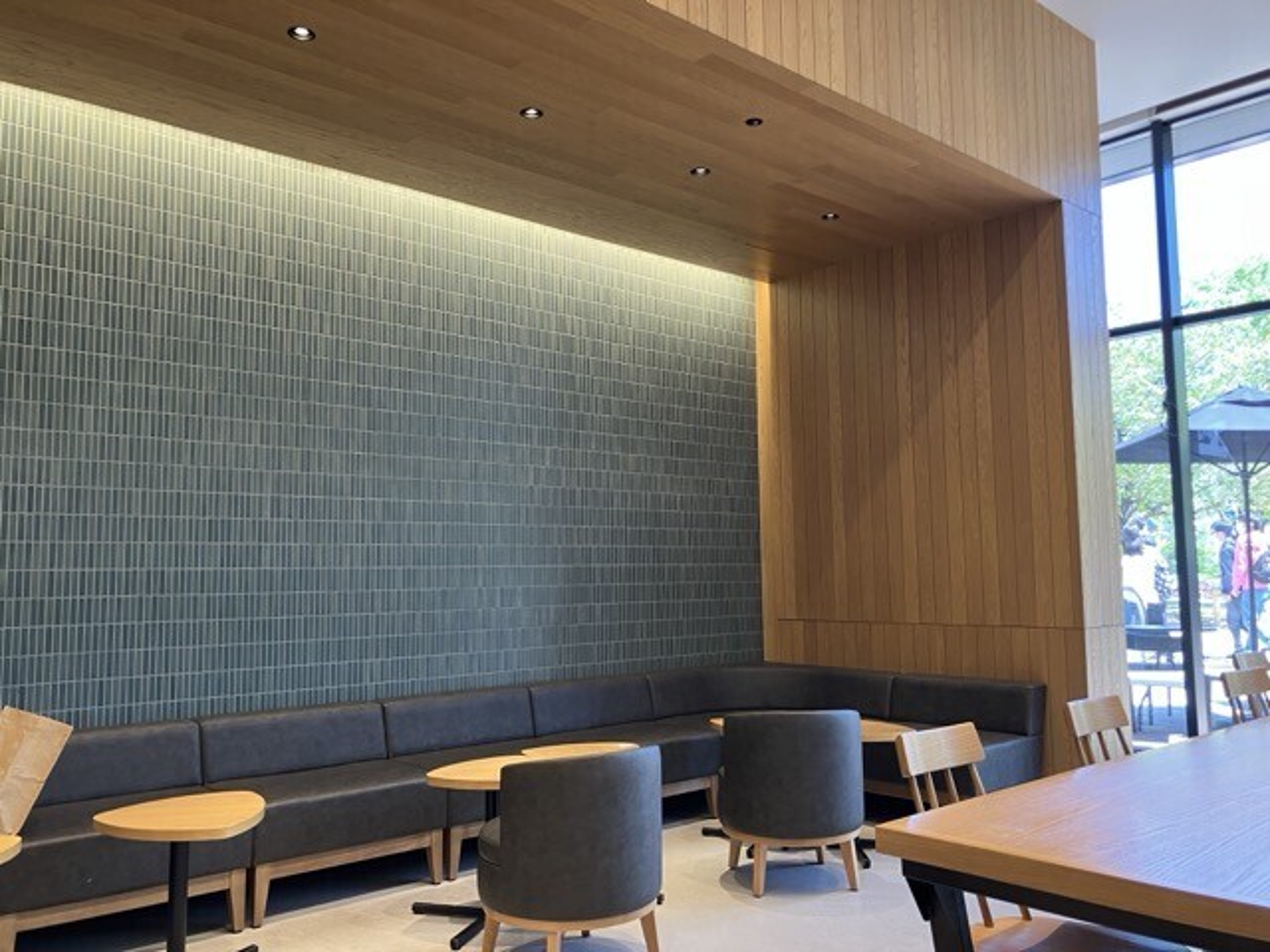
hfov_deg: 63.4
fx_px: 1027
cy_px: 476
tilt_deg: +5.5
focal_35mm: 28
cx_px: 635
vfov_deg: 49.7
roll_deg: -0.2
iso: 64
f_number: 1.8
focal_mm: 3.99
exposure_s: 1/60
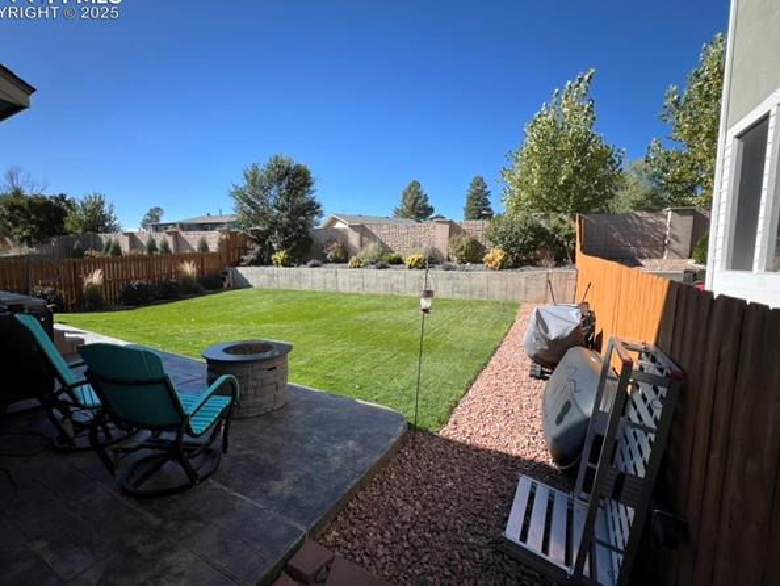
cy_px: 289
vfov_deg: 85.7
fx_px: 316
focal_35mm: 14
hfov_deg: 102.0
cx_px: 378
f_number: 1.8
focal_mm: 1.57
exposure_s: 1/881
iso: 32
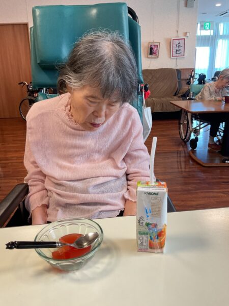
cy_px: 153
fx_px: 256
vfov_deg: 61.7
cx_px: 114
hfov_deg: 48.2
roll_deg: +2.2
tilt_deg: -17.7
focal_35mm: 29
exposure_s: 1/60
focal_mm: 3
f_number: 1.8
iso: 80
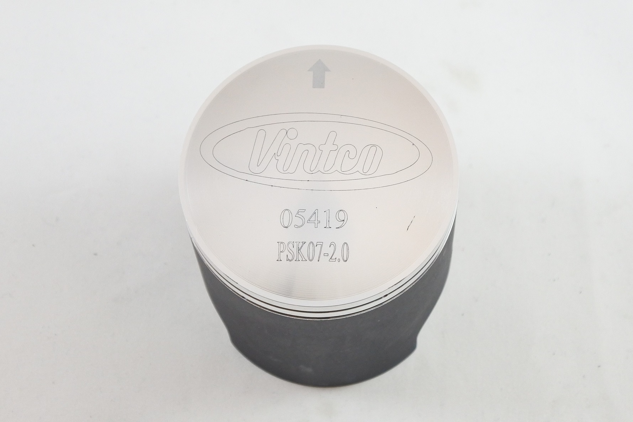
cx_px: 316
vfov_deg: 24.2
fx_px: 985
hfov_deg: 35.6
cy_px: 211
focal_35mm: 56
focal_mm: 21
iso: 640
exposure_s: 1/125
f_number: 4.8
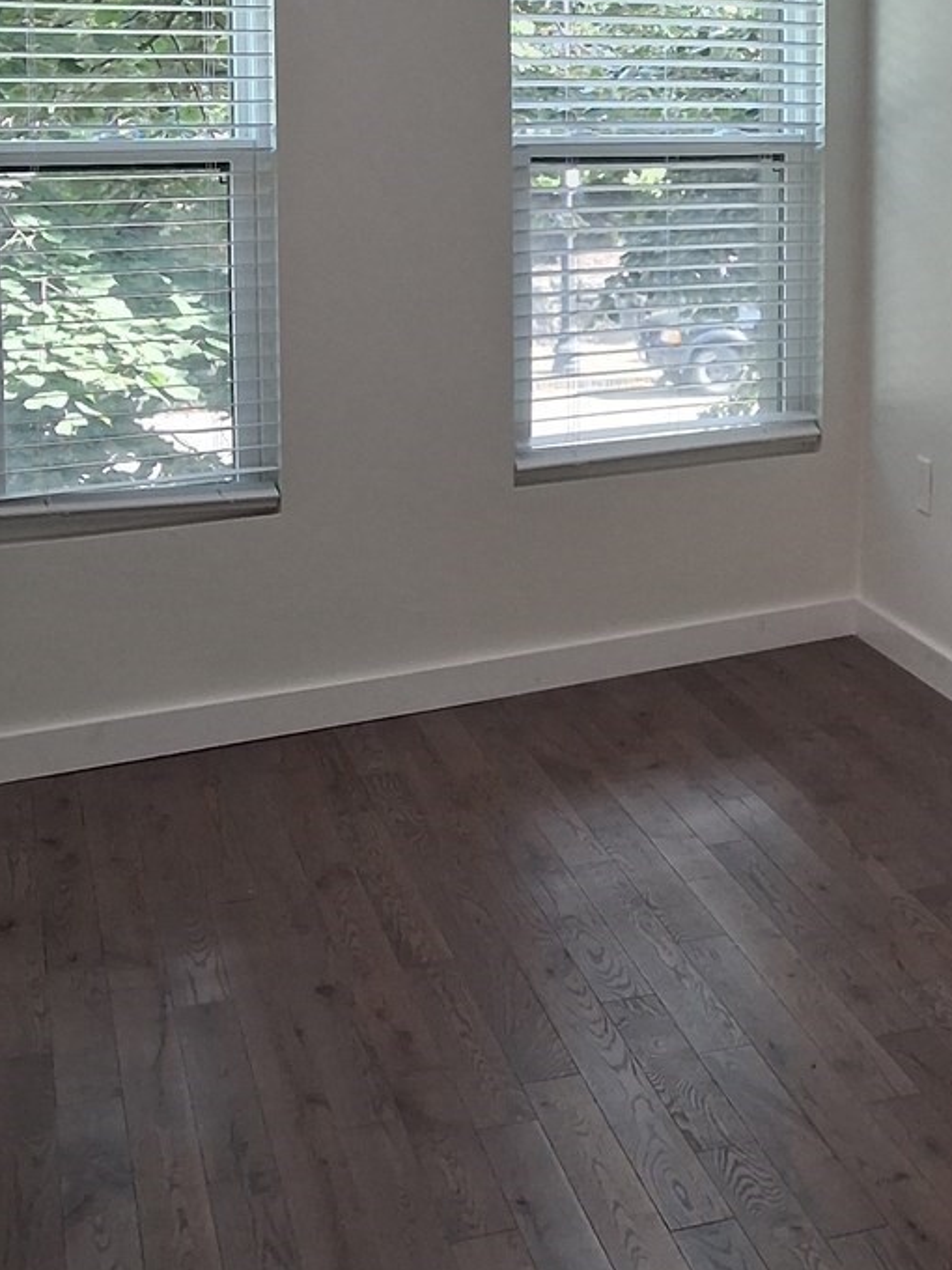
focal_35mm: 61
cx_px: 1070
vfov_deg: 31.1
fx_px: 2237
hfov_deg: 22.5
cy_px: 303
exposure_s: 1/100
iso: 250
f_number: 1.8
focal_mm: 4
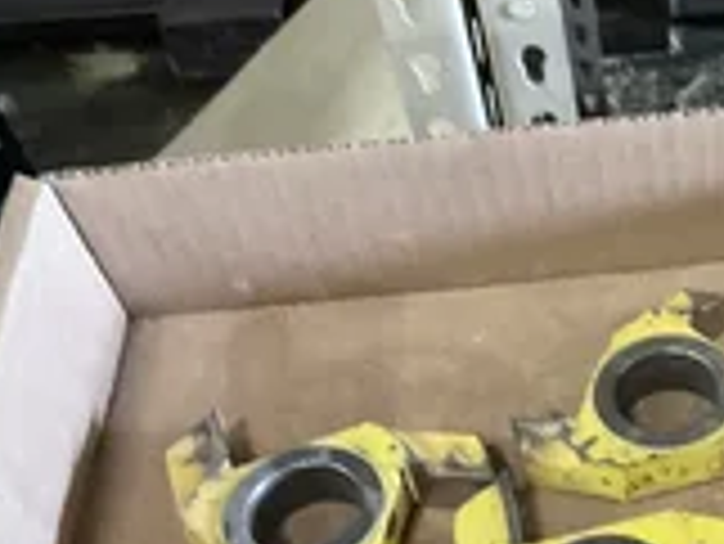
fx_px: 1507
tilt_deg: -52.2
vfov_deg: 20.3
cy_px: 423
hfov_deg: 25.4
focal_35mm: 72
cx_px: 760
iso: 320
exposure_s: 1/30
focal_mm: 3
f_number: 1.8
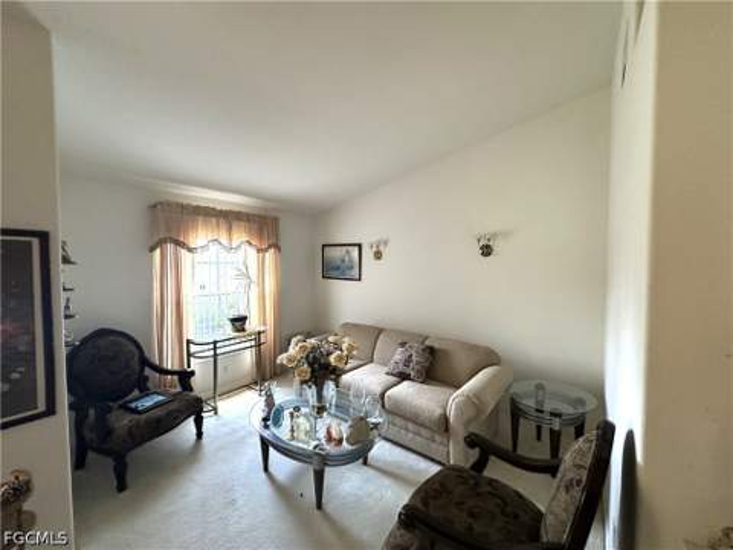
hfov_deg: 102.1
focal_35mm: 14
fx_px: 296
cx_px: 366
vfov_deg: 85.7
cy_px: 275
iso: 250
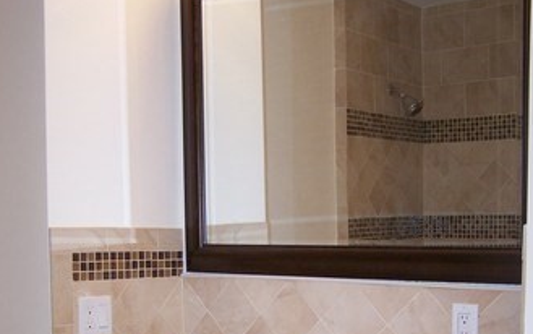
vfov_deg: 22.9
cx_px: 270
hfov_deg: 36.9
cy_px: 307
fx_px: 799
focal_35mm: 55
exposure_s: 1/60
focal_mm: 6.3
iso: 140
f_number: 2.8
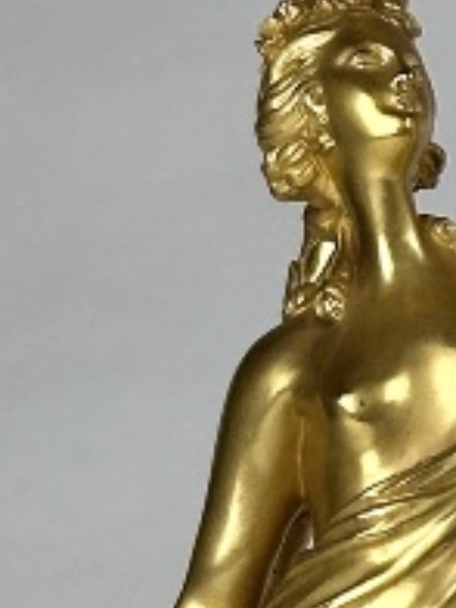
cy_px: 1073
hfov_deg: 4.9
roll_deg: -1.7
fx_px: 5164
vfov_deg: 6.6
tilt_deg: -7.6
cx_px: 1163
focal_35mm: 294
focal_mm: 6.86
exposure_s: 1/133
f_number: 1.78
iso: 50
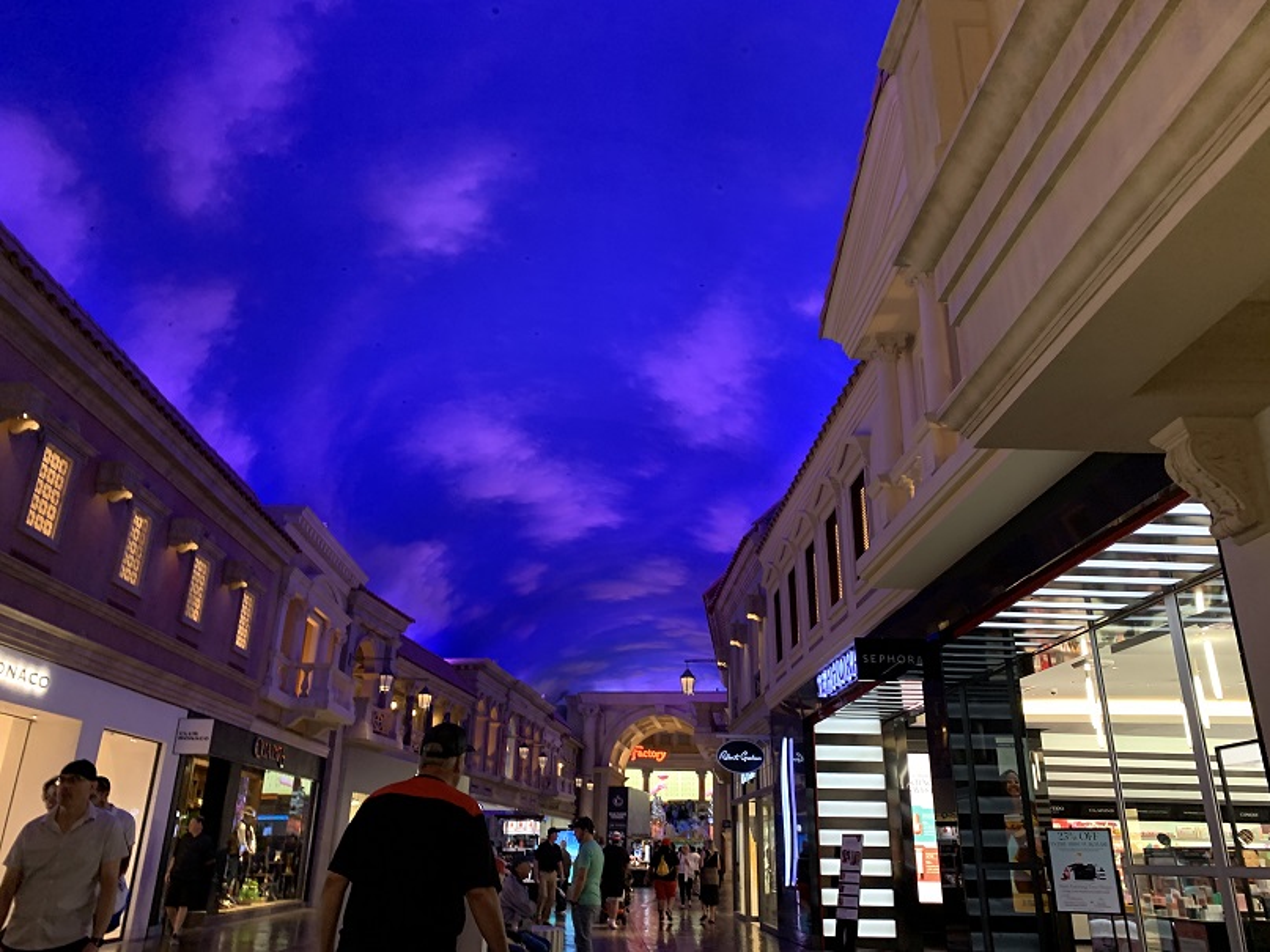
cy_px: 476
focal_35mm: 26
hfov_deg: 67.3
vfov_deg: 53.1
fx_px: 954
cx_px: 635
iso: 250
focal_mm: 4.25
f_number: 1.8
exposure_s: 1/60
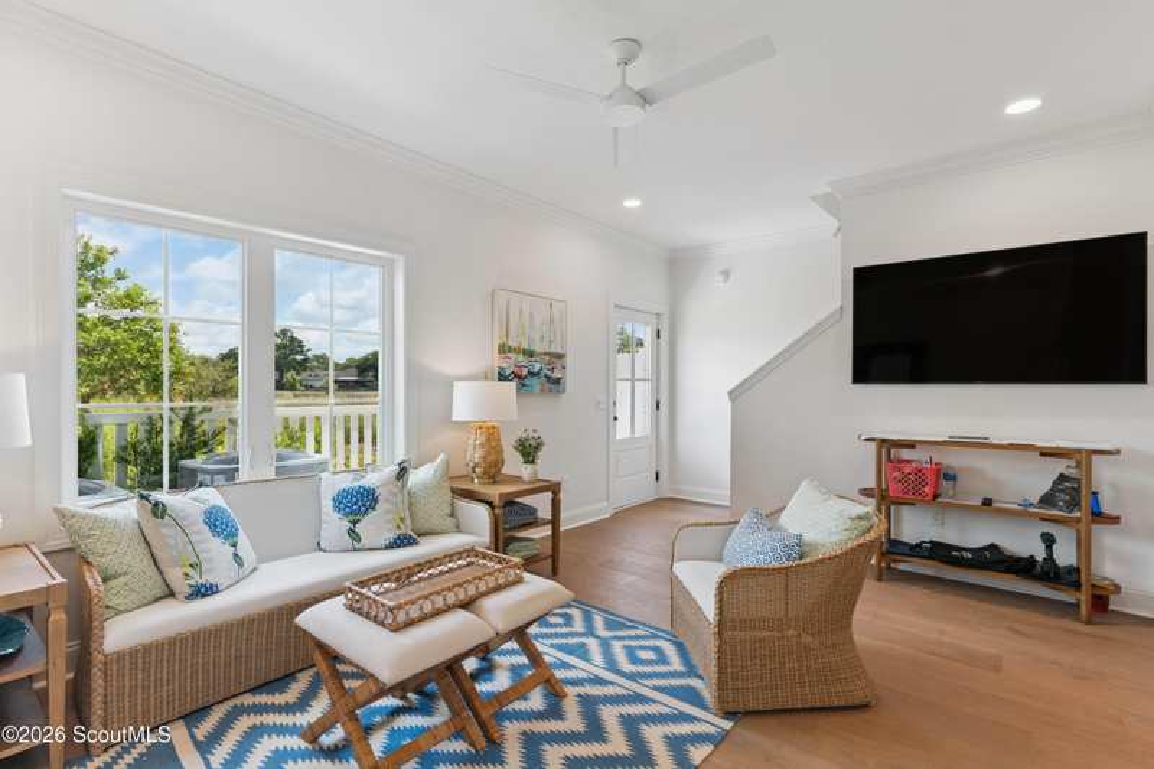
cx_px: 577
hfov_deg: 93.3
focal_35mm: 17
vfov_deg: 70.4
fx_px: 545
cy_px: 384
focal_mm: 17
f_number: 8
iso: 250
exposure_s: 1/40
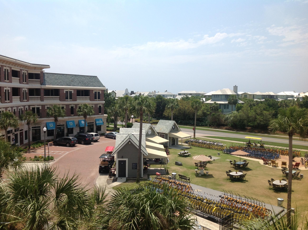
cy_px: 115
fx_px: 311
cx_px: 154
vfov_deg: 40.6
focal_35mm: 35
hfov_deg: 52.7
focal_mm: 4.28
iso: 50
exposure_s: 1/2160
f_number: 2.4
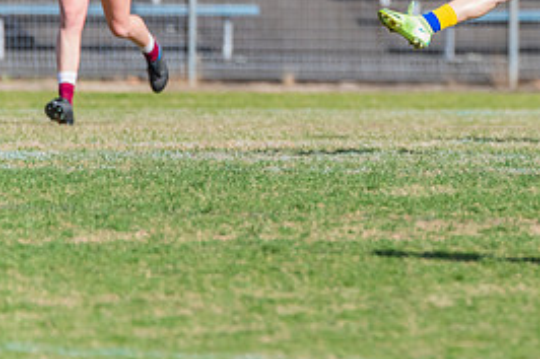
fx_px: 21556
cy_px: -50
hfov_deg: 1.4
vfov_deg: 1.0
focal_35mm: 1438
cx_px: 496
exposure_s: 1/1600
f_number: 8
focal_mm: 600
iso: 800
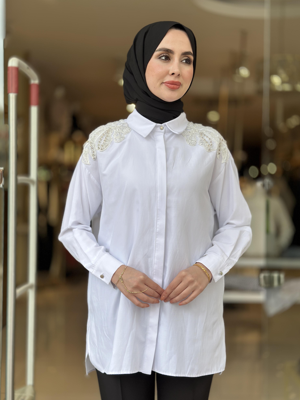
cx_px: 150
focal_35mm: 49
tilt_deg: -0.4
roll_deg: -0.7
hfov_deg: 29.7
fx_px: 566
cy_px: 198
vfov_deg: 38.9
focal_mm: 6.86
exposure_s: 1/1000
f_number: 1.78
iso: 80
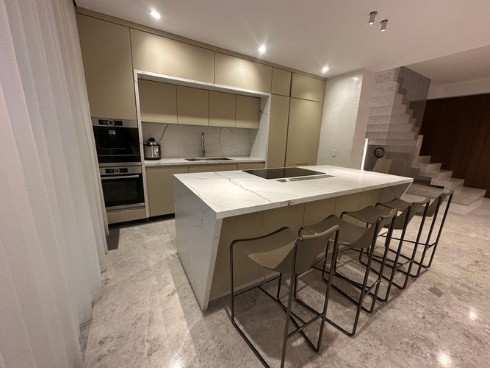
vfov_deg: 85.7
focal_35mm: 14
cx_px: 245
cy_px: 184
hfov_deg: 102.1
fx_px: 198
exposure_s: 1/120
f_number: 2.2
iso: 200
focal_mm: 2.22
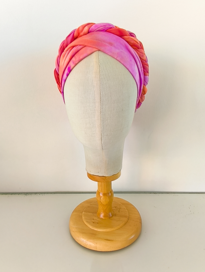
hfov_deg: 58.9
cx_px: 102
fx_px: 181
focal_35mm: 23
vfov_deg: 73.9
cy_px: 136
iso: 50
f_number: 2.2
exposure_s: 1/30
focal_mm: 1.65
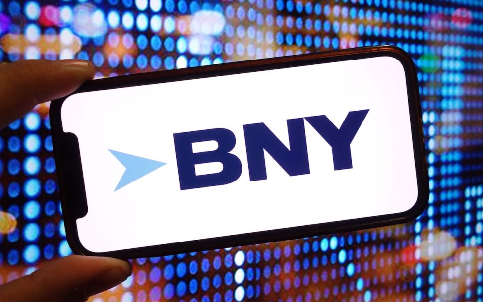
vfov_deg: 43.2
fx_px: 382
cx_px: 240
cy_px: 153
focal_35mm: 29
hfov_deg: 64.6
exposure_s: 1/125
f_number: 2.8
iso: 400
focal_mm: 10.4
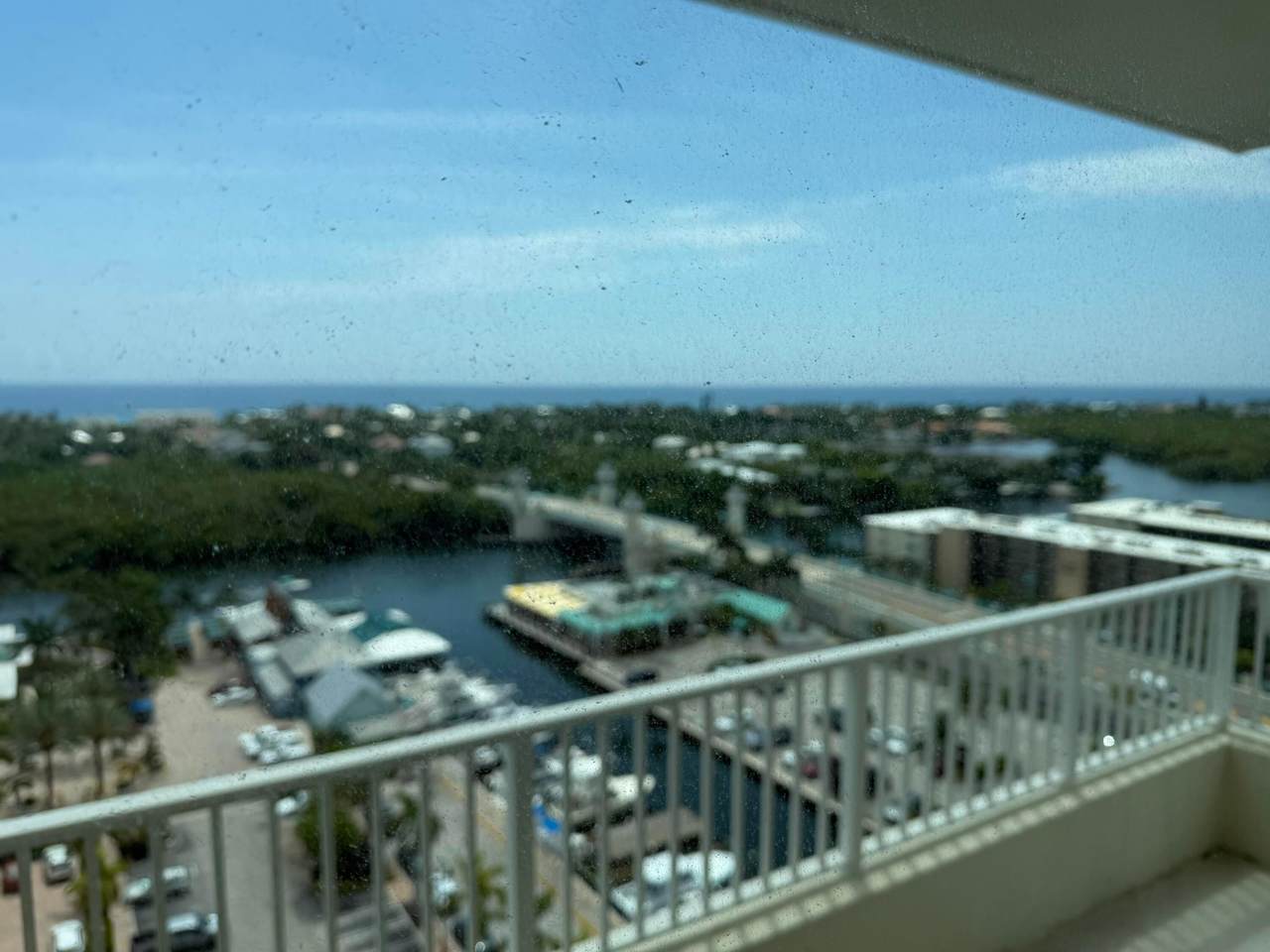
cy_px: 476
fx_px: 881
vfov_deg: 56.8
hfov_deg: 71.6
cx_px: 635
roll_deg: +0.2
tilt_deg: -6.0
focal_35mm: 24
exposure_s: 1/6173
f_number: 1.78
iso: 80
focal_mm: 6.76
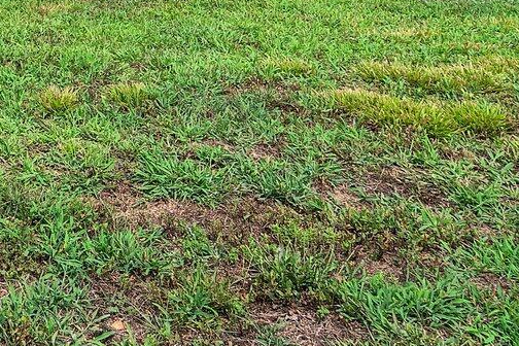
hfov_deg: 26.8
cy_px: -214
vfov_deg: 18.0
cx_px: -133
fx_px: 937
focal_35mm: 65
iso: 400
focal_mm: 16
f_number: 9.5
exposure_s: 1/1500
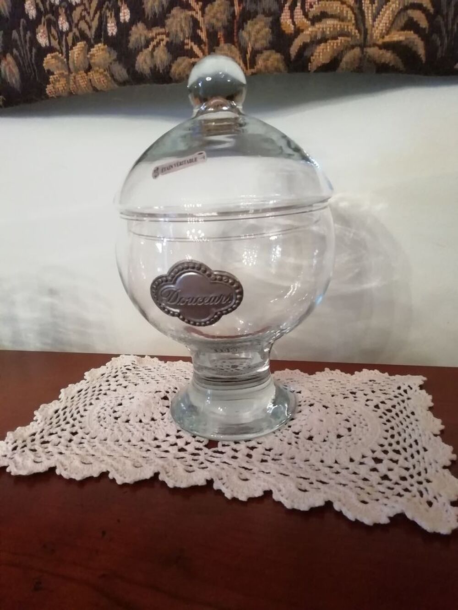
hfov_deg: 53.1
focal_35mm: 26
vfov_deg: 67.3
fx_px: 459
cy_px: 305
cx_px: 229
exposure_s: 1/25
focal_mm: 3.46
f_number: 2.2
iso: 500
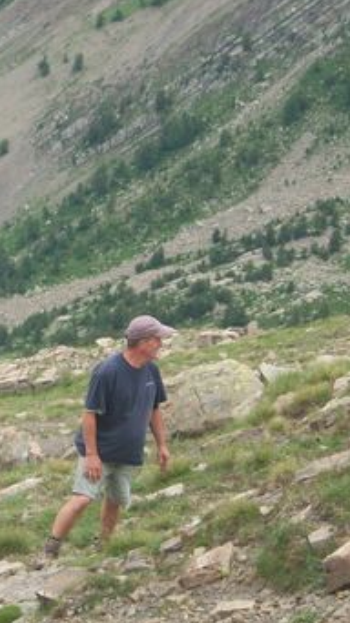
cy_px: 321
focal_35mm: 156
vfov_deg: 13.8
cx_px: 15
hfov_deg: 7.7
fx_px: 2578
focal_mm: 17.1
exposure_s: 1/200
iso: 80
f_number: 5.1
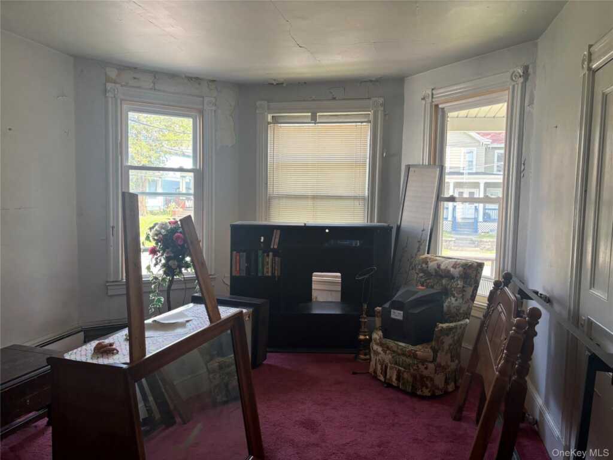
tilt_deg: -4.2
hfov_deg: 67.3
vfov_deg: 53.1
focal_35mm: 26
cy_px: 230
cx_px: 306
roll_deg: -1.1
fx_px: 460
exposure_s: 1/110
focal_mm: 5.96
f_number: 1.6
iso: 125
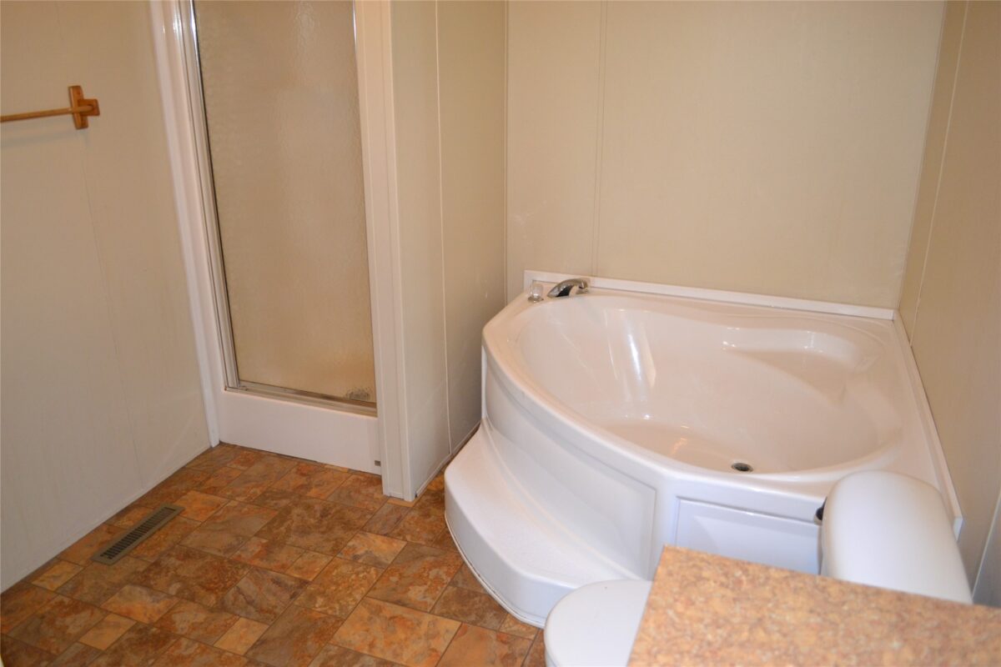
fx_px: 751
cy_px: 334
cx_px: 500
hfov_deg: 67.4
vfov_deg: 47.9
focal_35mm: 27
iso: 1100
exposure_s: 1/60
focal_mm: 18
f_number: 3.5
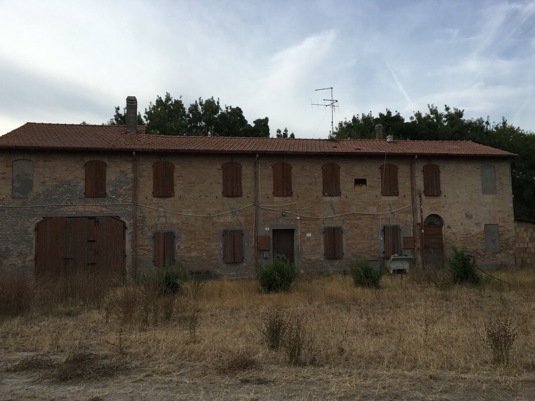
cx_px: 259
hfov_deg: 60.0
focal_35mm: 30
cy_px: 207
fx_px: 463
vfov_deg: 46.8
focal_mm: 4.15
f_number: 2.2
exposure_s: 1/950
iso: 25
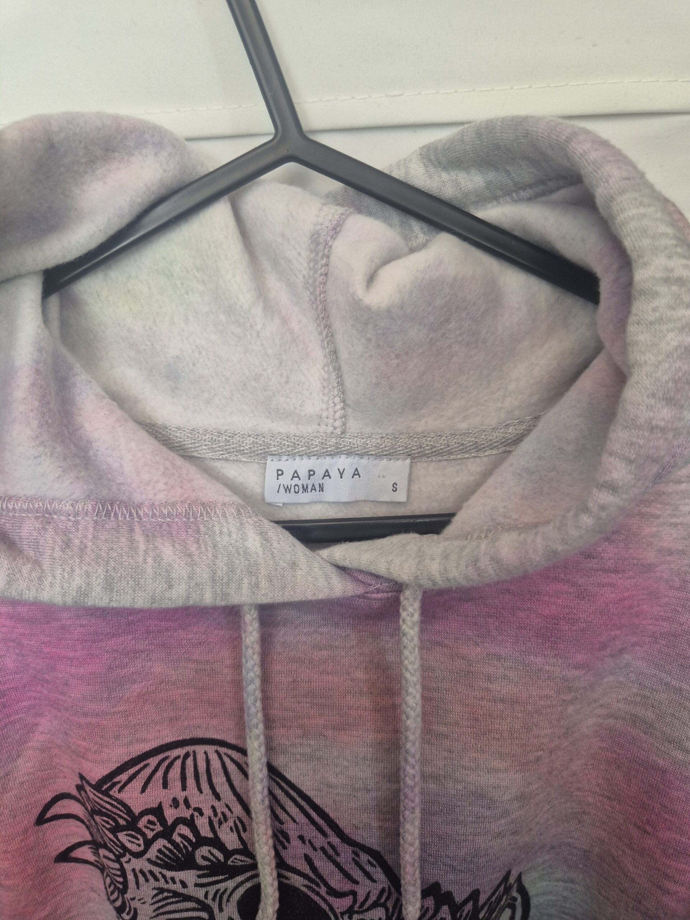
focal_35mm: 23
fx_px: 611
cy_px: 460
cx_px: 345
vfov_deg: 73.9
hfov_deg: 58.9
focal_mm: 5.4
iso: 250
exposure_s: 1/100
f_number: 1.8
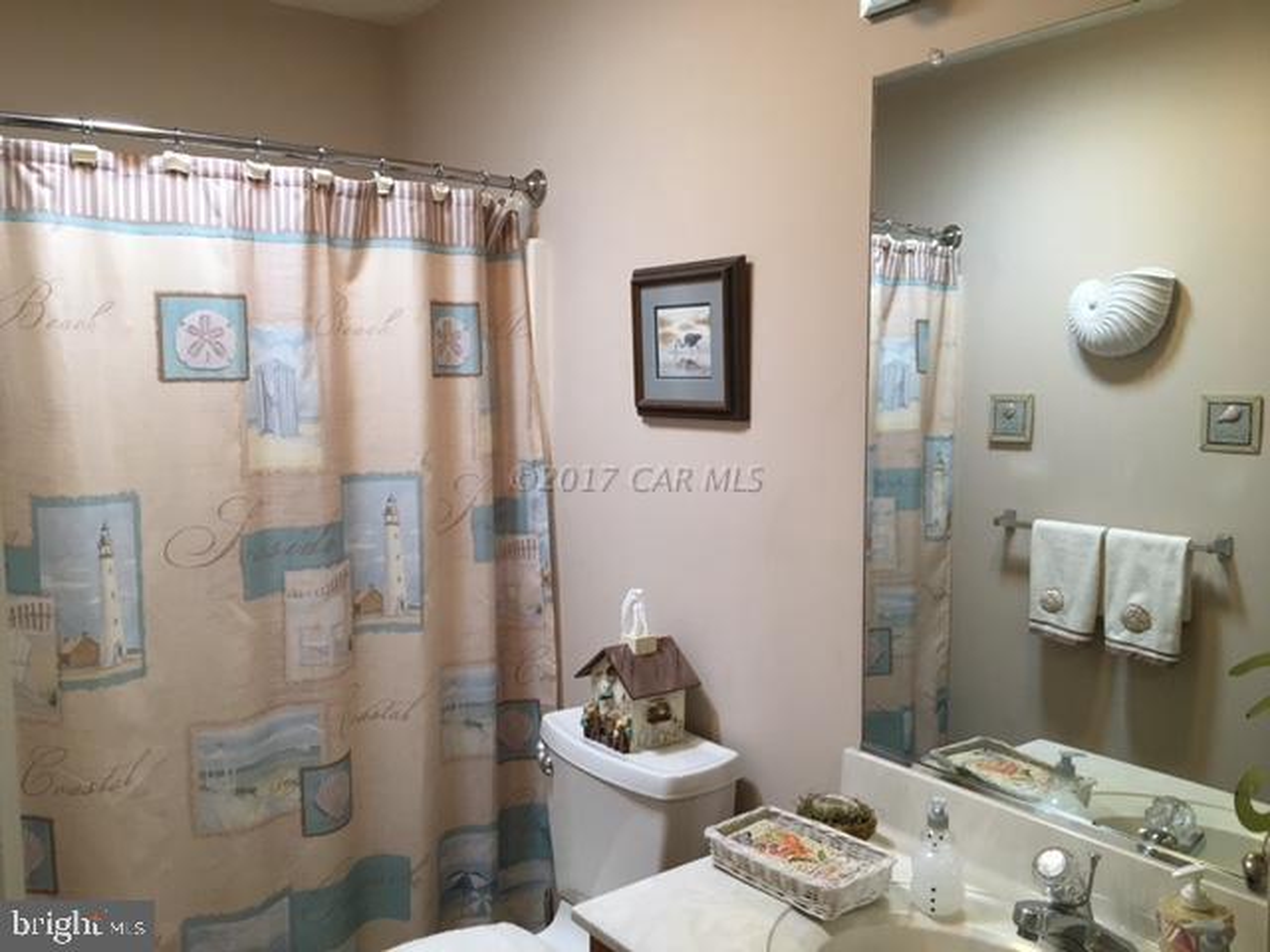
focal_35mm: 29
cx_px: 635
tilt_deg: -5.4
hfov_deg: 61.7
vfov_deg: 48.2
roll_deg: +1.0
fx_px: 1064
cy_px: 476
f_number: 2.2
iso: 100
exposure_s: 1/30
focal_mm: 4.15
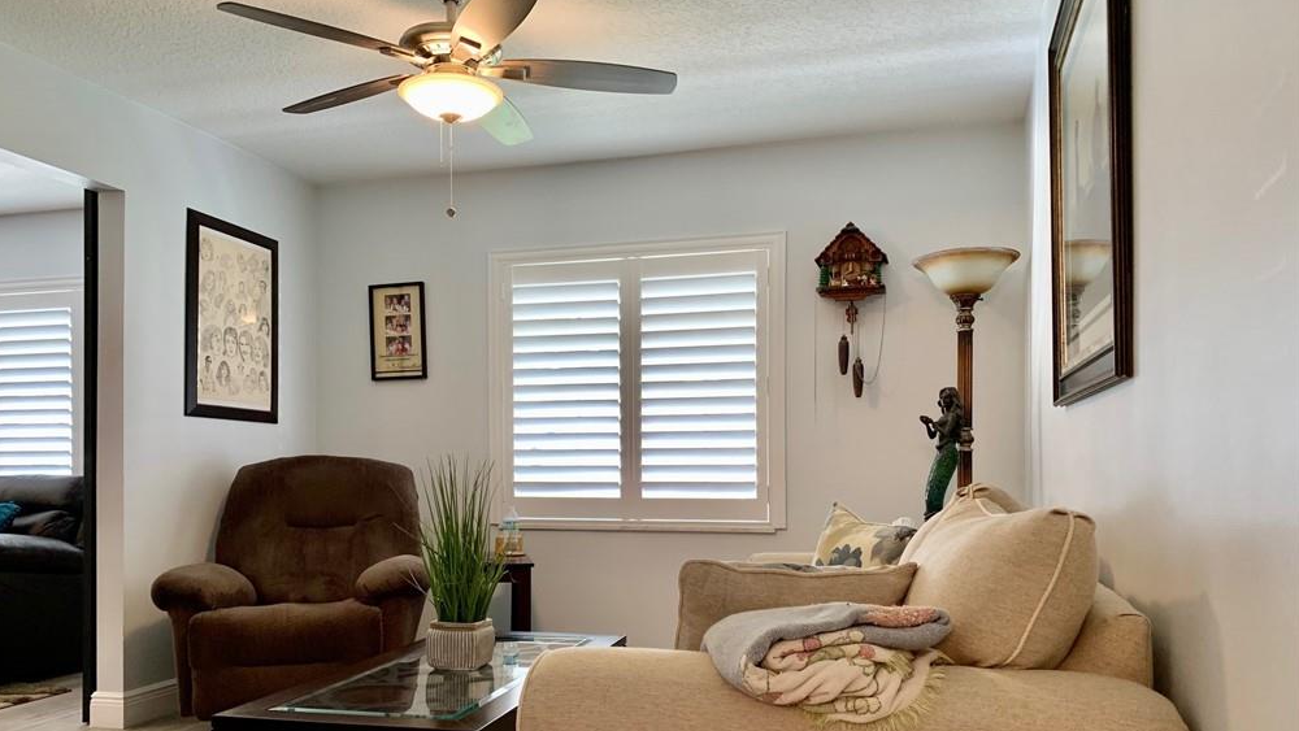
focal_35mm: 29
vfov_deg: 39.9
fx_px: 999
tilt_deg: -0.6
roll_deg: +0.7
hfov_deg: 66.0
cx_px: 638
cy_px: 470
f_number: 1.8
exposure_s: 1/60
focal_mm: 4.25
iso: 125
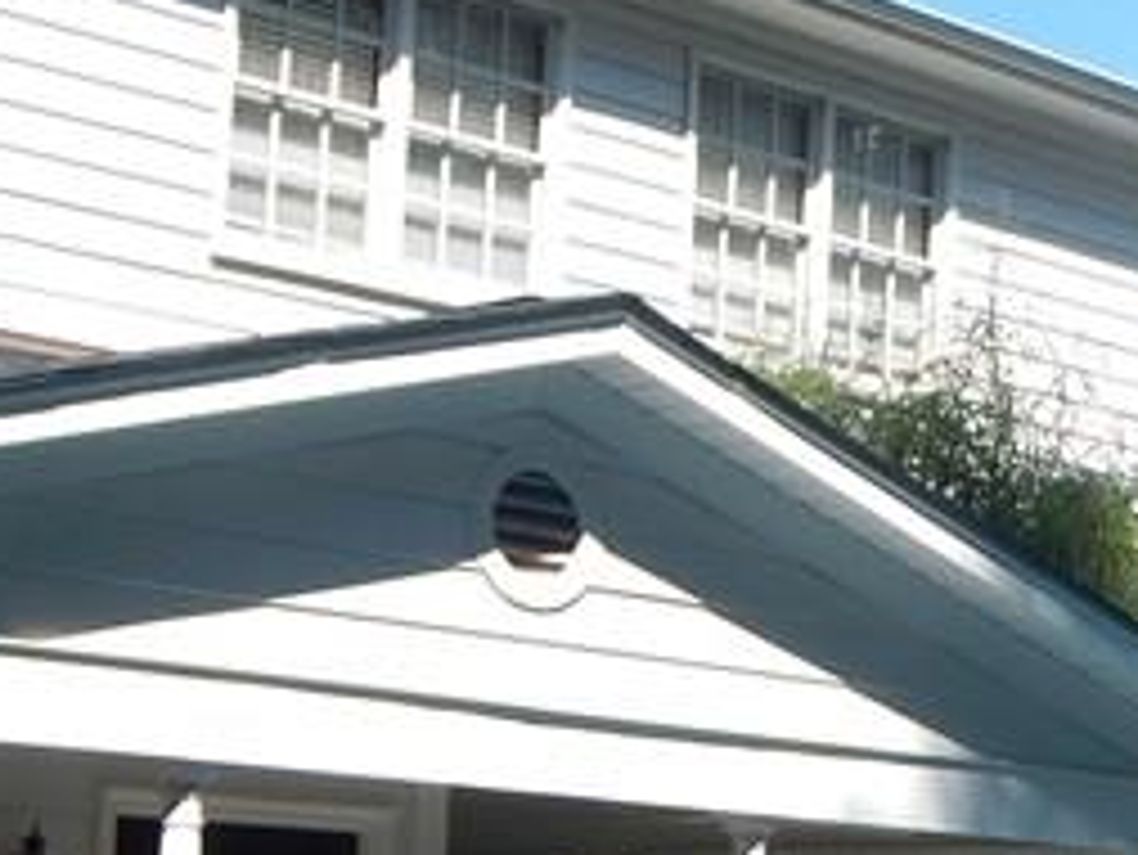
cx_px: 1196
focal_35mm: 101
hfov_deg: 18.8
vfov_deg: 14.6
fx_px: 3322
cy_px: 693
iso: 125
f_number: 3.1
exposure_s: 1/1250
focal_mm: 4.5
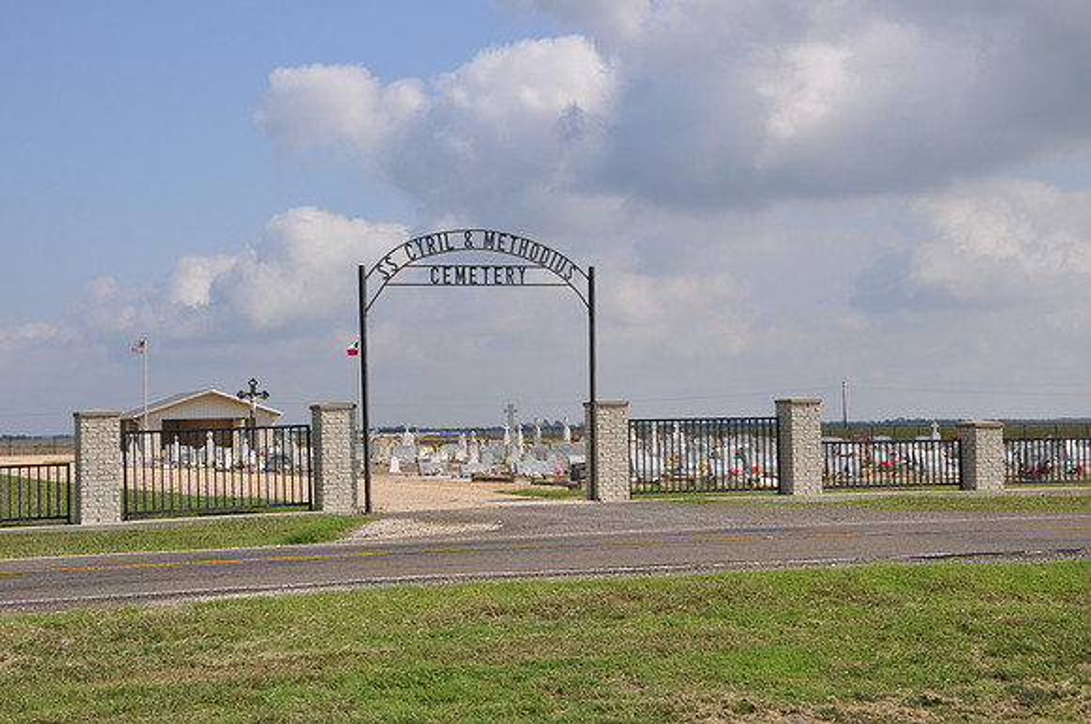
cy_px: 362
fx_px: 1907
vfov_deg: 21.5
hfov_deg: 31.9
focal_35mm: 63
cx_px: 546
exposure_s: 1/320
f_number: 9
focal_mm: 42
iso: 200
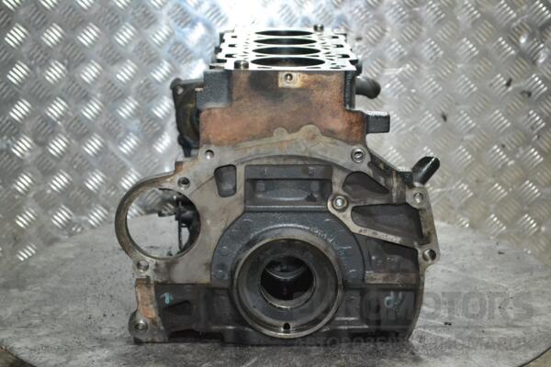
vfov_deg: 20.2
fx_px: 1033
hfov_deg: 29.9
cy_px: 184
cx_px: 276
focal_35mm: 68
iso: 3200
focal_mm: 45
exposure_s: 1/60
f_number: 5.3
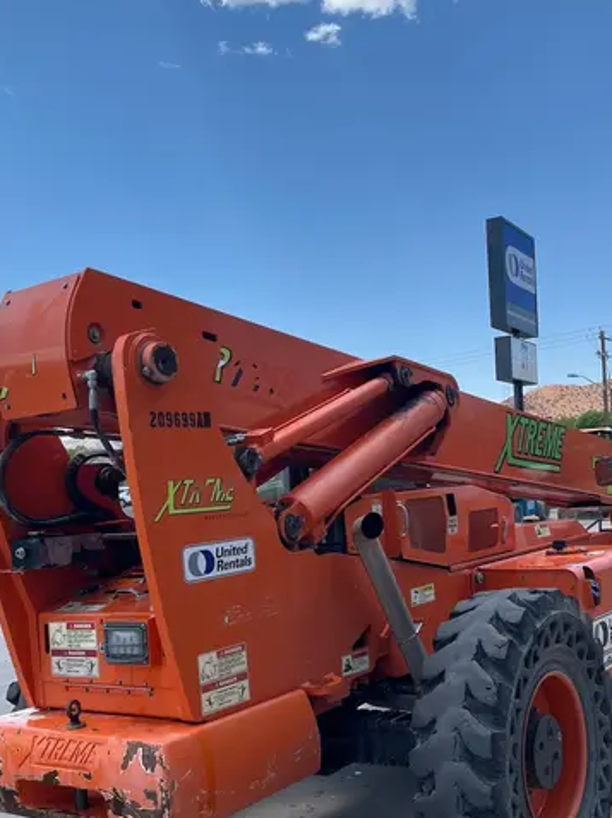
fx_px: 944
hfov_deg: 35.9
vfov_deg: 46.5
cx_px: 319
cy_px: 505
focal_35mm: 40
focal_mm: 5.1
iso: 50
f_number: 1.6
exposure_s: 1/2137
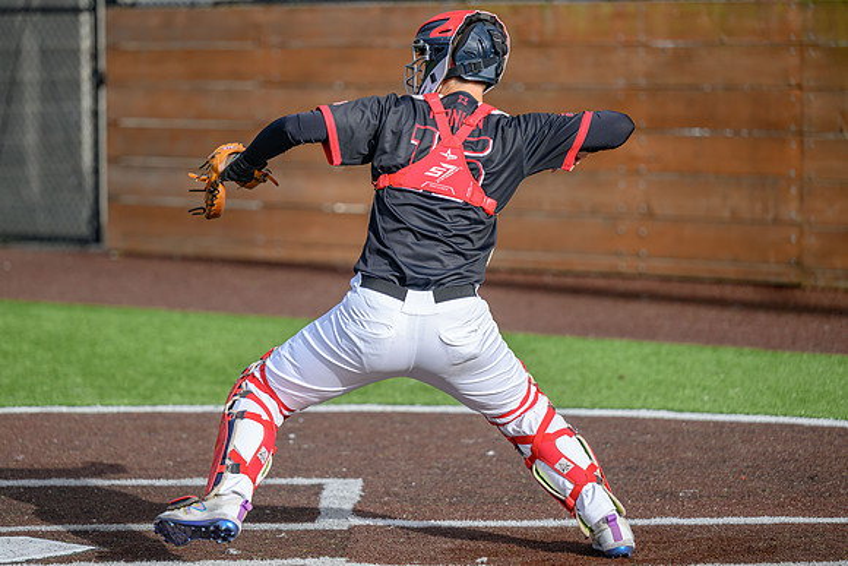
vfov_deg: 8.0
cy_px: 257
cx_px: 376
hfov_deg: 11.9
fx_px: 4063
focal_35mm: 172
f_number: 2.8
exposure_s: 1/2000
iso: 160
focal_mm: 150
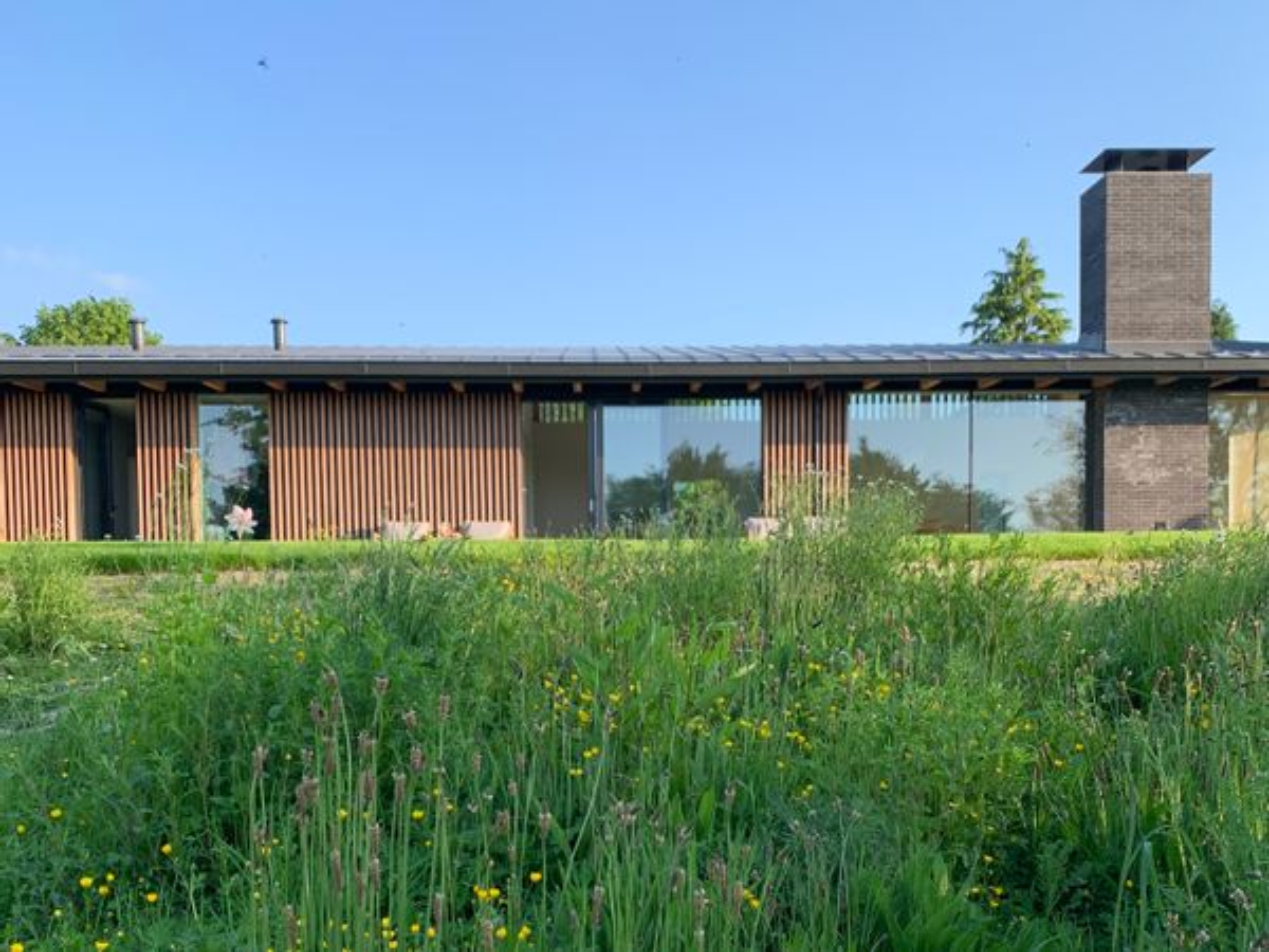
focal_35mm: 26
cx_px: 634
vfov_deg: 53.1
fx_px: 953
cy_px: 476
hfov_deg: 67.3
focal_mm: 4.25
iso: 25
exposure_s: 1/616
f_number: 1.8
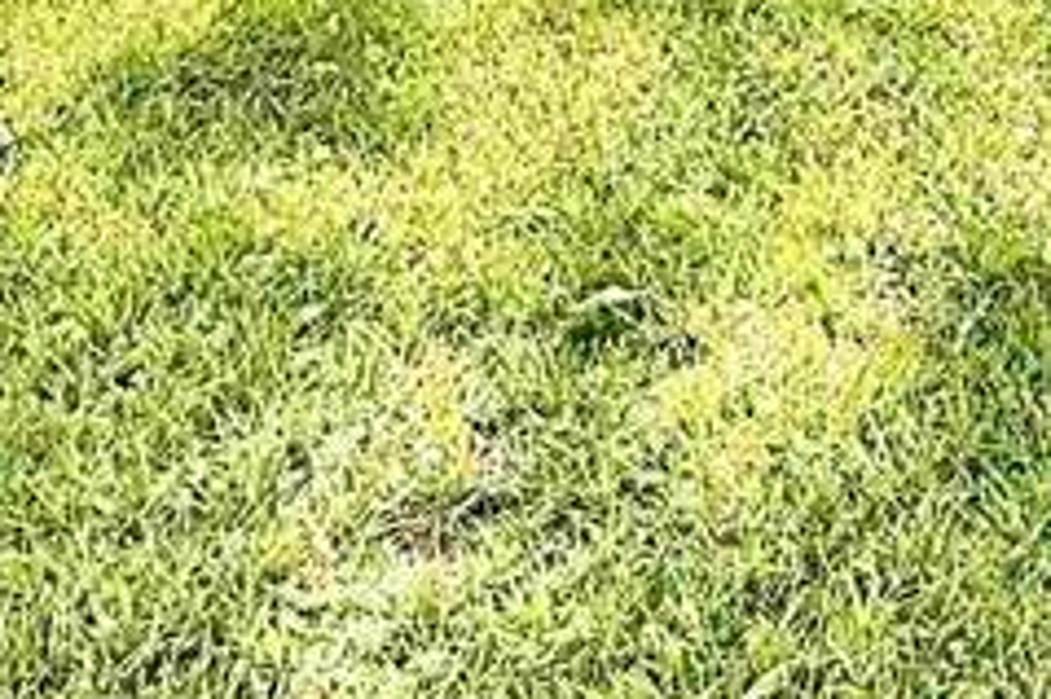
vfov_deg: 14.4
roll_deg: +0.0
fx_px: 2276
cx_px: 827
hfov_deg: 25.6
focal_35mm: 78
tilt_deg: -6.0
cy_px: -721
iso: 64
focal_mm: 2.22
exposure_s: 1/1145
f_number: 2.2
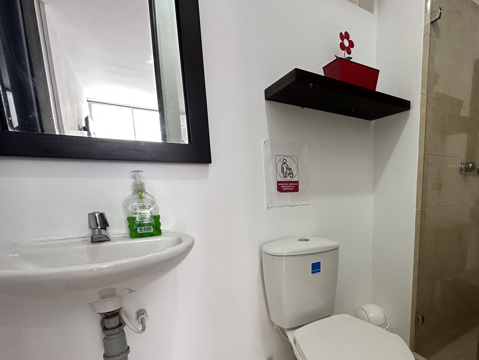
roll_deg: -0.6
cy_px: 233
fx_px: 277
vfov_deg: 64.6
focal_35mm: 20
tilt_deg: -10.4
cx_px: 330
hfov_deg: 78.3
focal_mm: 2.22
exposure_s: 1/120
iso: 250
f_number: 2.2
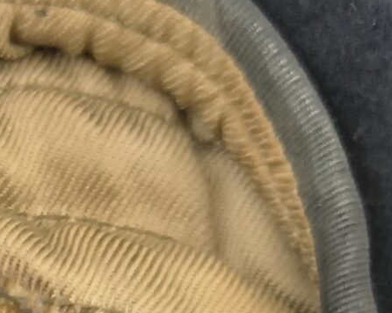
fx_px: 1495
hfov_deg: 14.4
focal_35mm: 129
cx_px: -85
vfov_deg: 10.1
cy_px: 807
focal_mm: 5.56
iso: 491
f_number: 1.8
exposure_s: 1/100
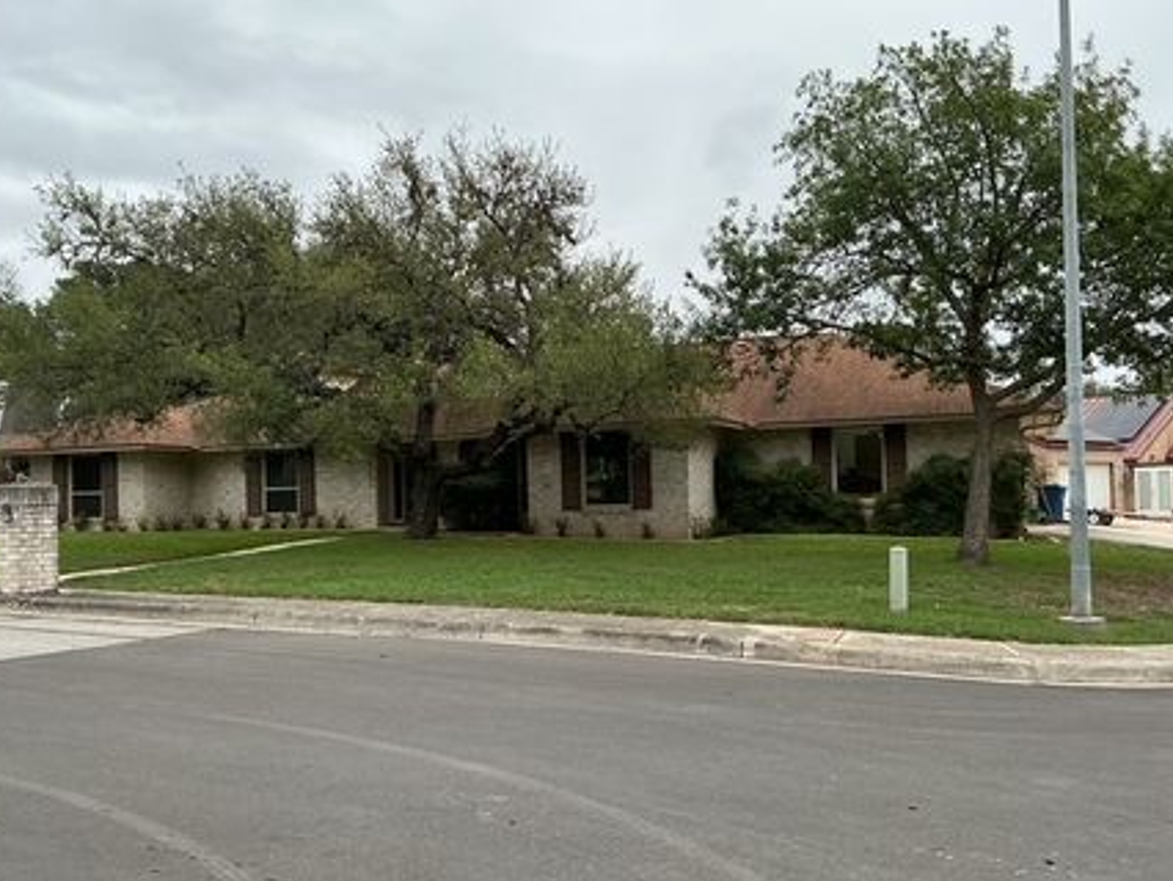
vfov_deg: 41.8
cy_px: 472
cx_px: 606
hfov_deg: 53.9
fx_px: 1153
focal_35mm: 34
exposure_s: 1/370
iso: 25
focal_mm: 3
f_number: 1.8
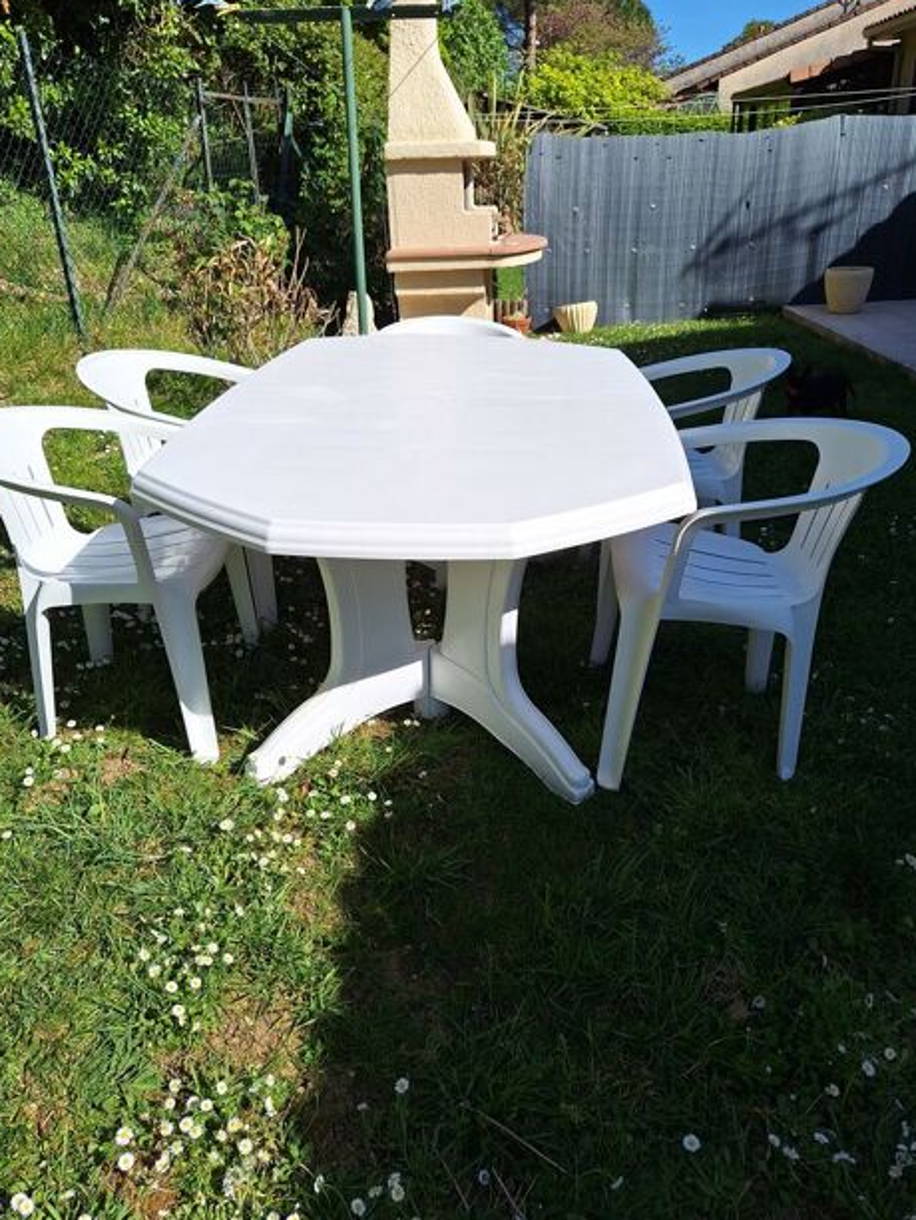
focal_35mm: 24
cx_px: 456
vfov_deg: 71.6
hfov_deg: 56.8
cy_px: 587
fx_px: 846
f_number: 1.8
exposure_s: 1/4425
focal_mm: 5.54
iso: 40
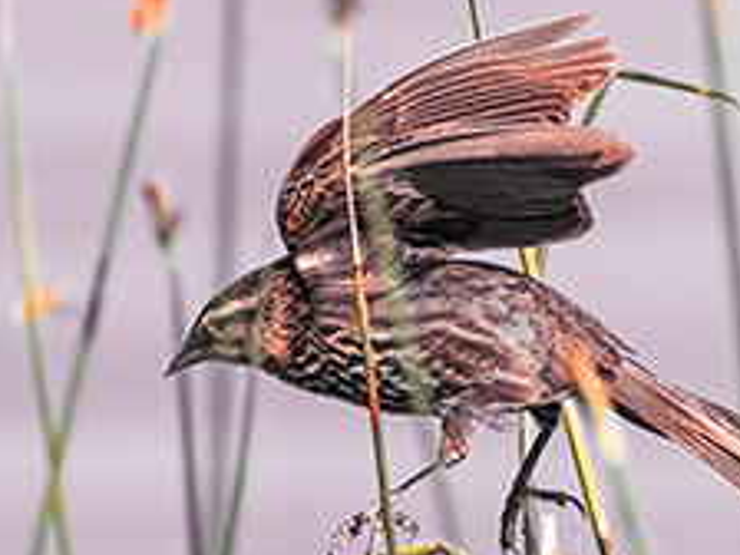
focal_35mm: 1503
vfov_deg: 1.0
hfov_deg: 1.3
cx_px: 796
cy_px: 454
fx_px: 32130
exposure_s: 1/4000
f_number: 11
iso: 2500
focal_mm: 700
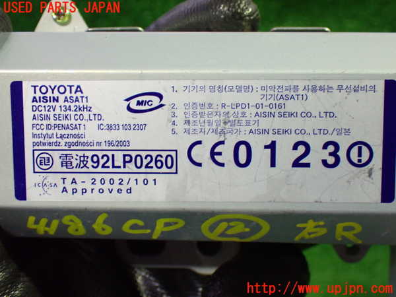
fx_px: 503
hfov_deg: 42.9
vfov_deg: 32.9
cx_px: 198
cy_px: 148
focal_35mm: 44
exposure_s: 1/40
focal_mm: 7.84
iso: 1000
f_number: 2.9
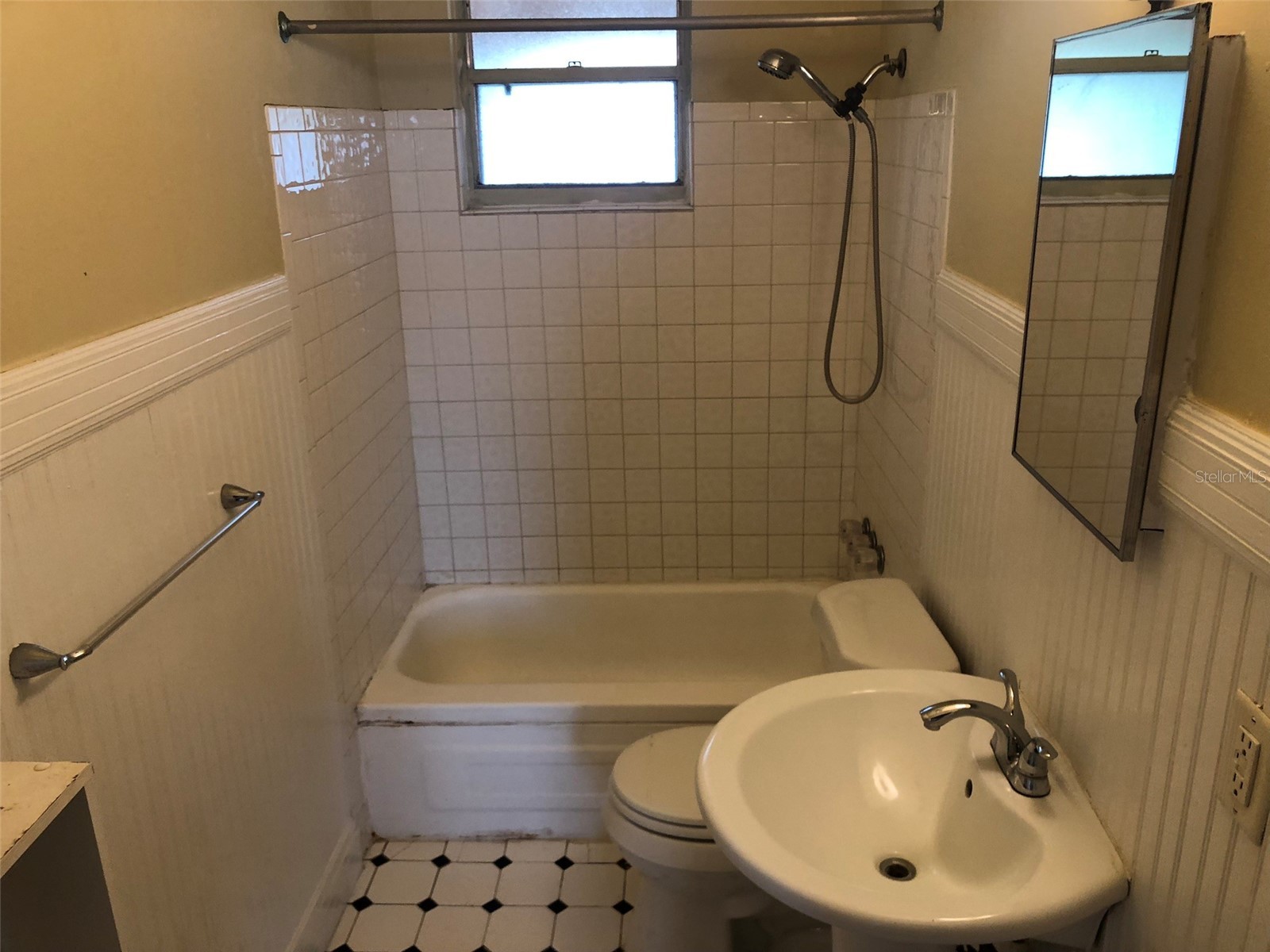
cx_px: 635
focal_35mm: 28
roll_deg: +2.0
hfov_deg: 63.4
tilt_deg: -18.5
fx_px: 1027
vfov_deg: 49.7
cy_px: 476
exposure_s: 1/20
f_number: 1.8
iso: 40
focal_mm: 3.99
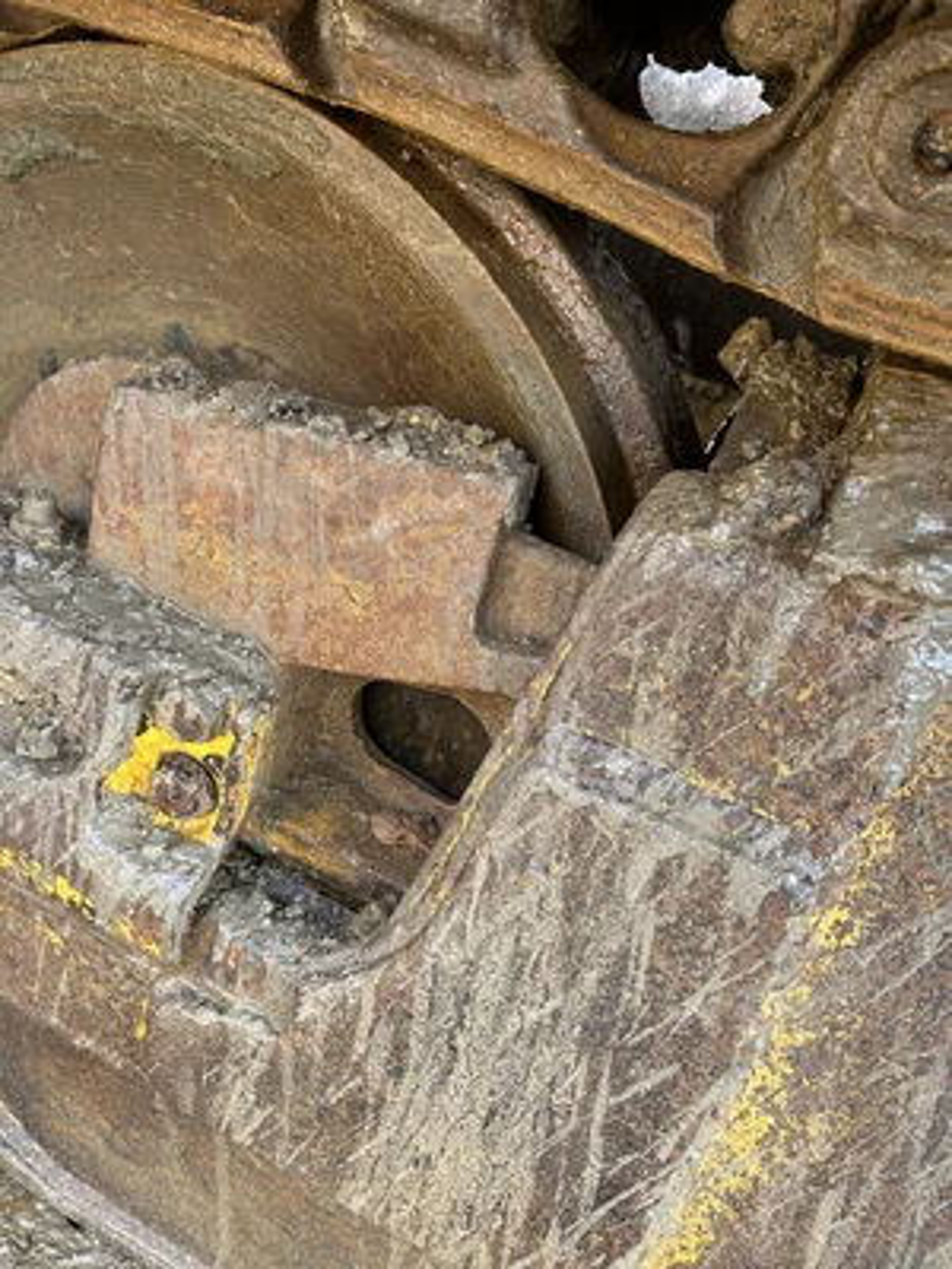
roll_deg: -17.0
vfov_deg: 67.3
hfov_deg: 53.1
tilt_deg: -24.4
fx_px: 953
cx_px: 476
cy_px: 634
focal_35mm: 26
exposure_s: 1/137
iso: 64
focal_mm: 5.1
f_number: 1.6
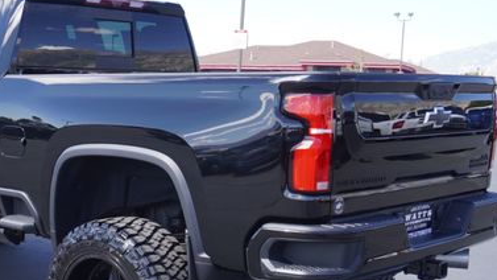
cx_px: 123
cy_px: 210
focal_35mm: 64
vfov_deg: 18.7
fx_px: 843
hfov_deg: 32.2
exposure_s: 1/100
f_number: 5.6
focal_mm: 24
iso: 100
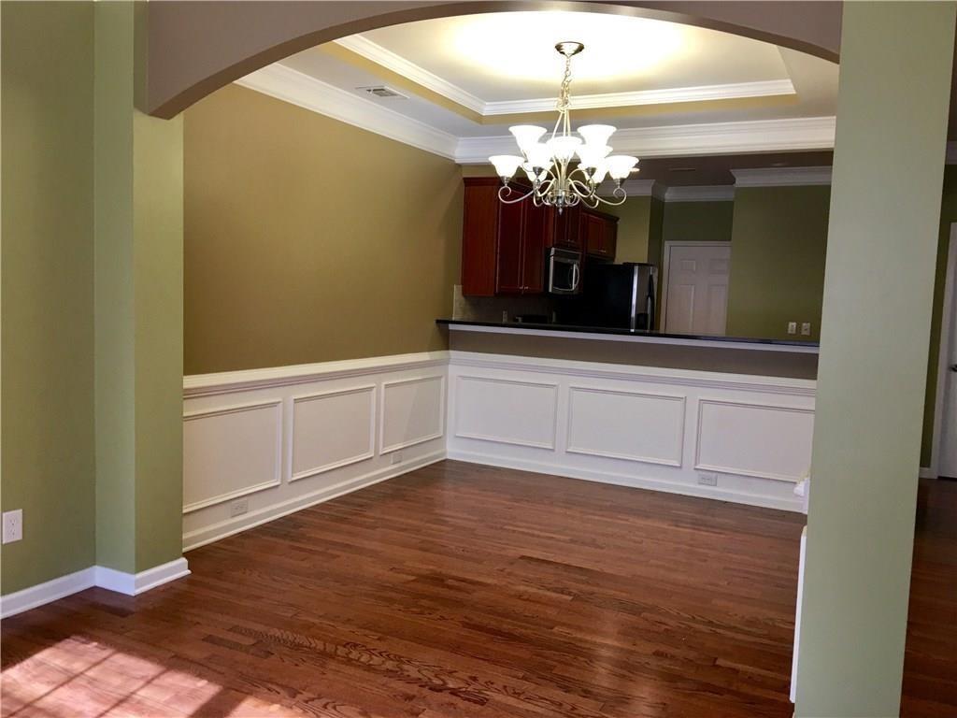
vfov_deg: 48.2
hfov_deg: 61.7
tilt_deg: -3.6
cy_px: 359
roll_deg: -2.7
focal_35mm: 29
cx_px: 478
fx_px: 802
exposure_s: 1/15
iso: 32
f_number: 2.2
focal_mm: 4.15
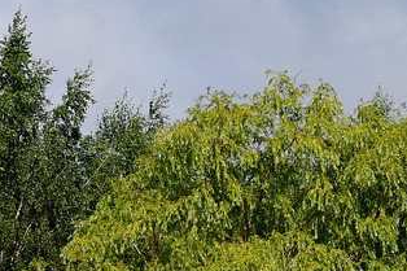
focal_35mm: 410
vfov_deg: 3.3
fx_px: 4633
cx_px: 128
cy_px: 347
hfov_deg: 5.0
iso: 200
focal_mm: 66
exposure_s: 1/1600
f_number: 6.3
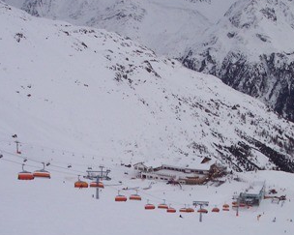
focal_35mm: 78
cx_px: 167
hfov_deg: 24.4
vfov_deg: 19.5
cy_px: 171
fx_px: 678
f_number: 4.8
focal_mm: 8
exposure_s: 1/1000
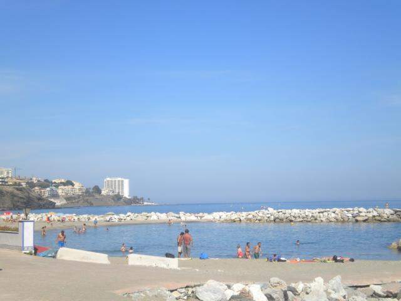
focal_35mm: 68
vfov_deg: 21.6
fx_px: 788
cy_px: 150
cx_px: 200
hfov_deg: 28.6
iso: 80
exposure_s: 1/422
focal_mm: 12.3
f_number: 6.5
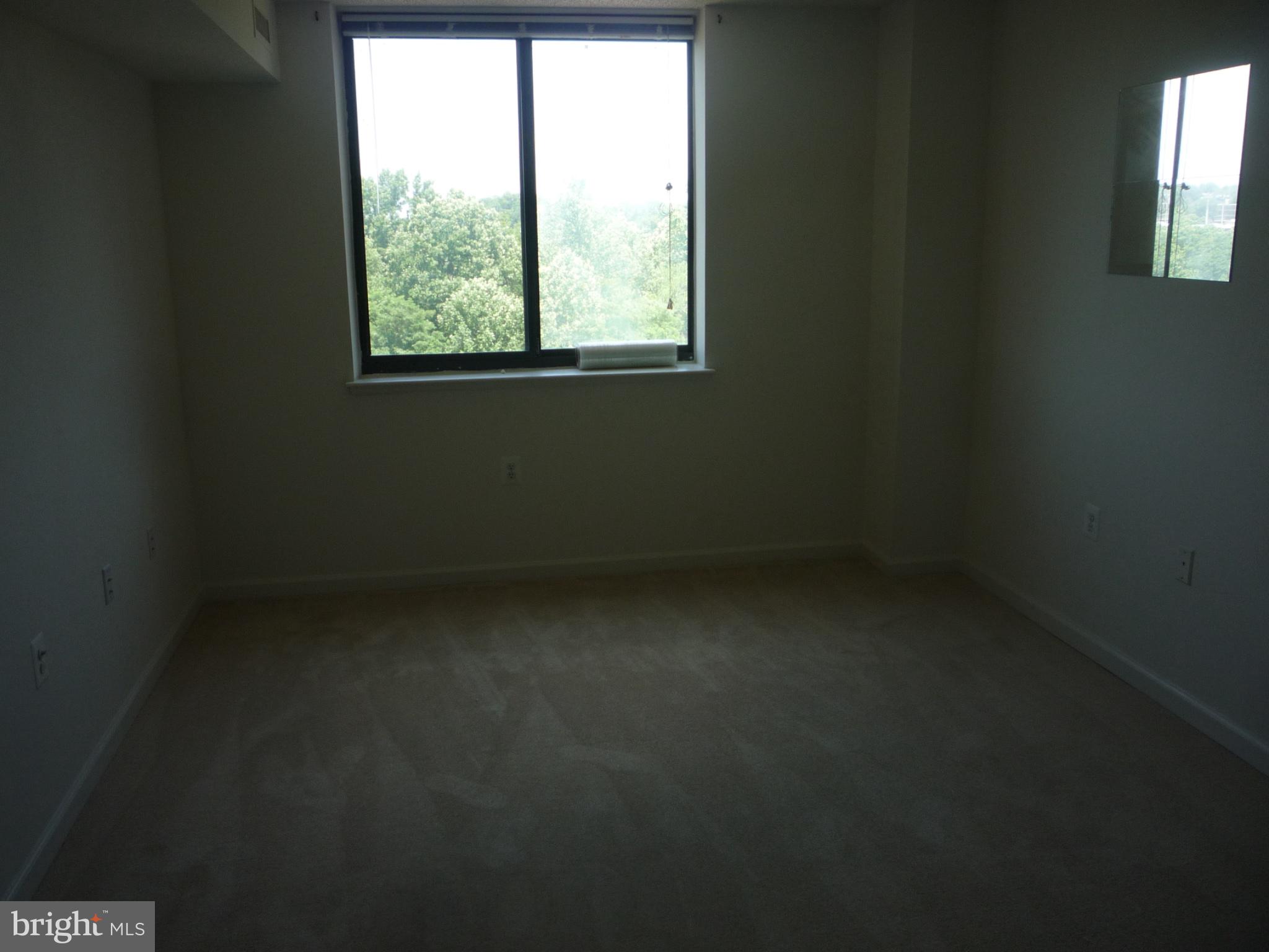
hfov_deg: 60.0
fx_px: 1100
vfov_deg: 46.8
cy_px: 476
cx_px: 634
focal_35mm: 30
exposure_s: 1/100
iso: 100
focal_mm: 5.2
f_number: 3.5
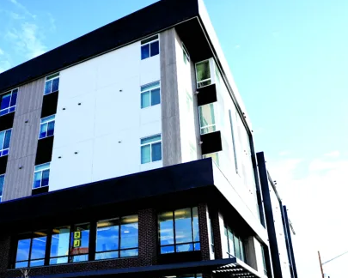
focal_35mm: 33
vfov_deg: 44.1
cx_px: 144
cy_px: 179
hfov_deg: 53.9
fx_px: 340
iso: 200
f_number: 3.5
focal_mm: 19
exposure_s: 1/1600
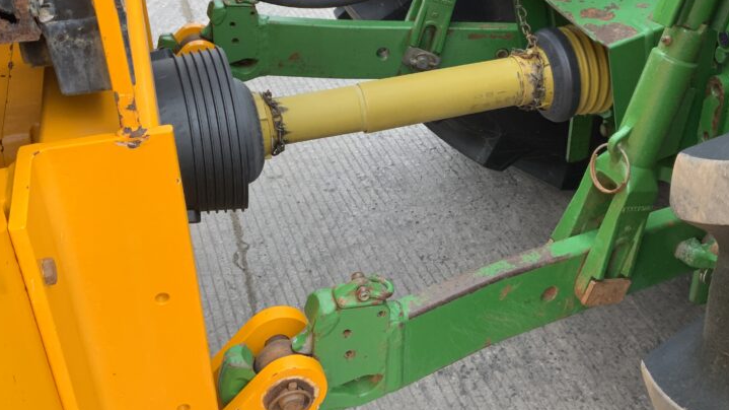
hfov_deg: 45.2
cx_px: 442
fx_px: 870
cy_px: 154
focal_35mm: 45
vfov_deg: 26.4
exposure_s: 1/294
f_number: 1.8
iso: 16
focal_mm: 3
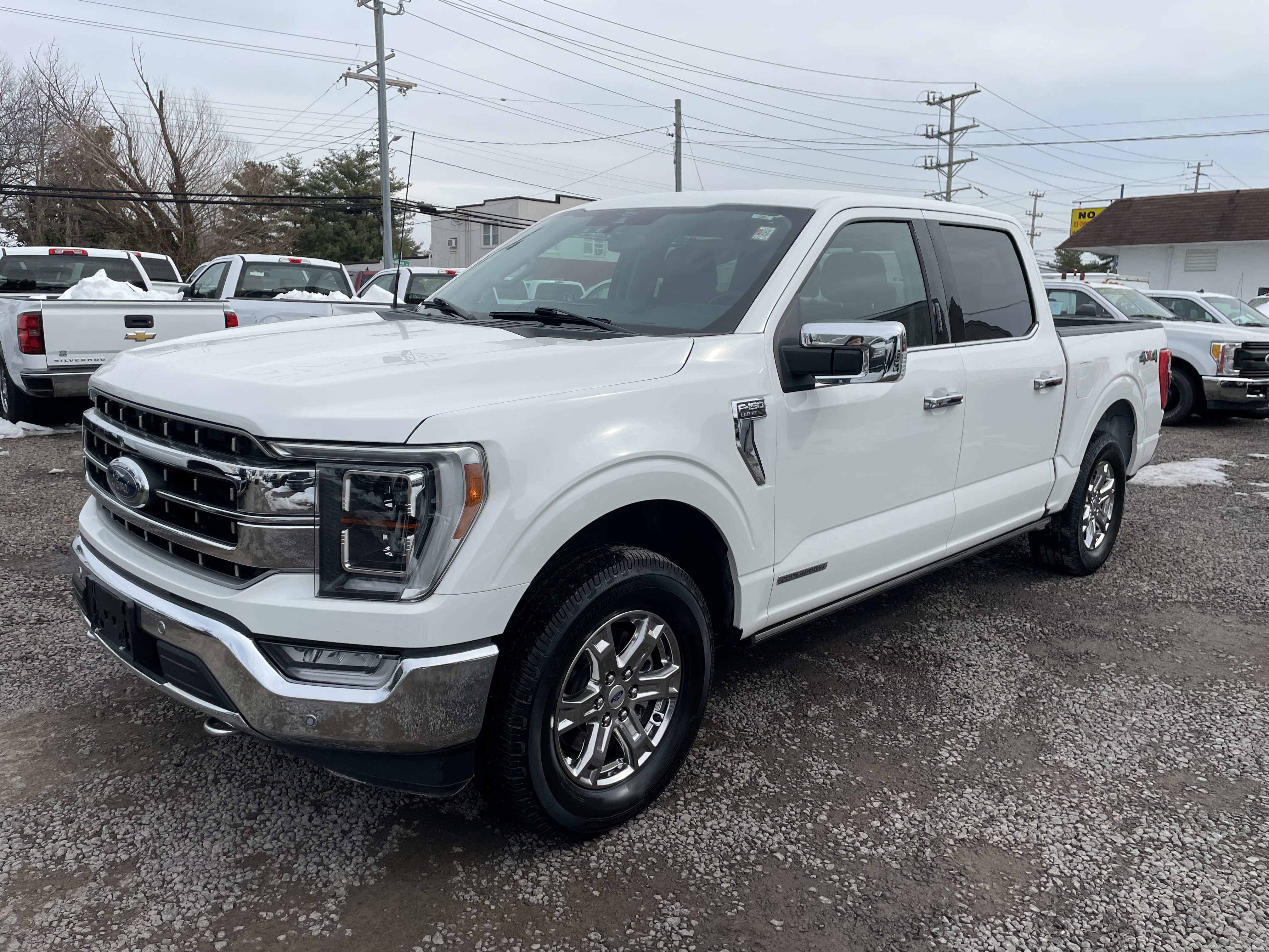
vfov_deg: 53.1
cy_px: 476
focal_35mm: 26
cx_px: 634
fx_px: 953
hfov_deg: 67.3
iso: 32
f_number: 1.6
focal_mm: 4.2
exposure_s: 1/4000
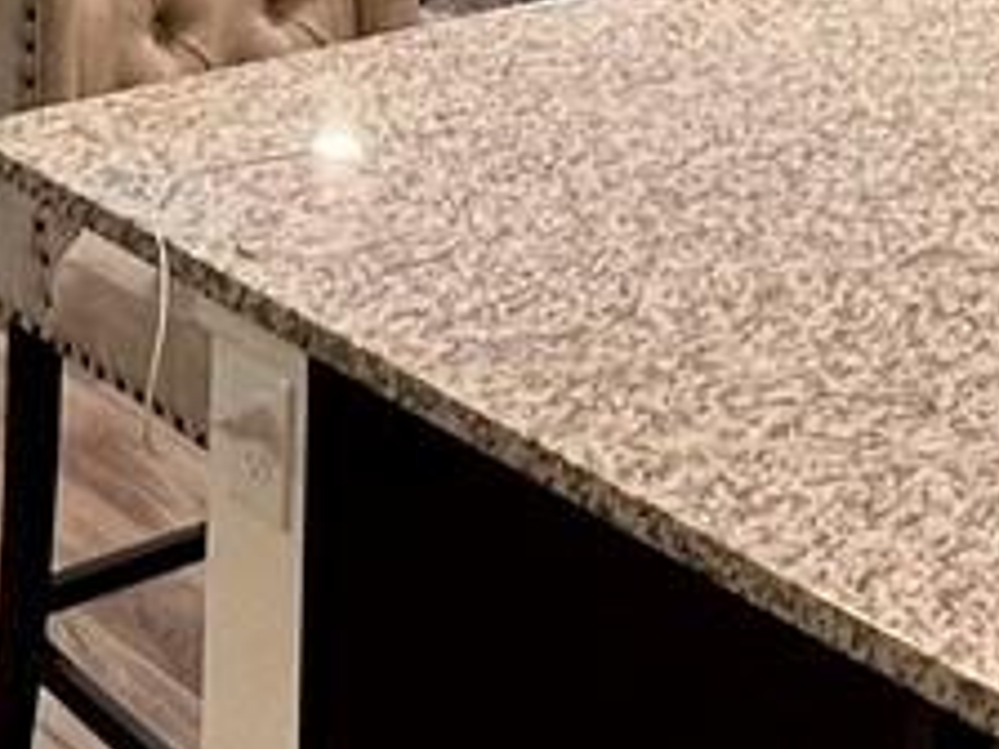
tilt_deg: -10.4
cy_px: -334
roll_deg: -1.3
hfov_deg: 20.9
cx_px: 277
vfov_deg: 14.9
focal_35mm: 93
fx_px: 2684
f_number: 1.8
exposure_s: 1/120
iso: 160
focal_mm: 1.57
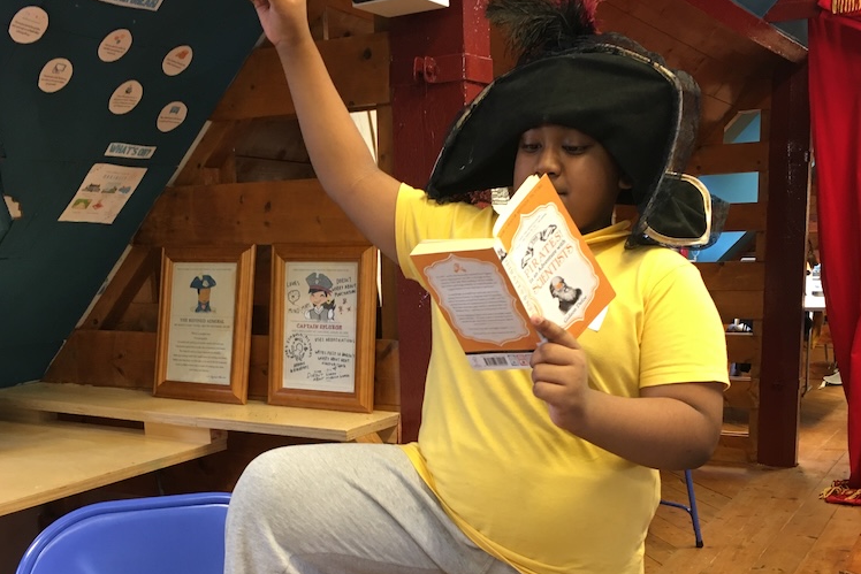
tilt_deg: -9.4
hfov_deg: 45.4
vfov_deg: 30.8
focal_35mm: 43
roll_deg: +0.9
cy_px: 411
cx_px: 419
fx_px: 1029
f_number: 2.2
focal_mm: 4.15
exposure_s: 1/33
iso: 125
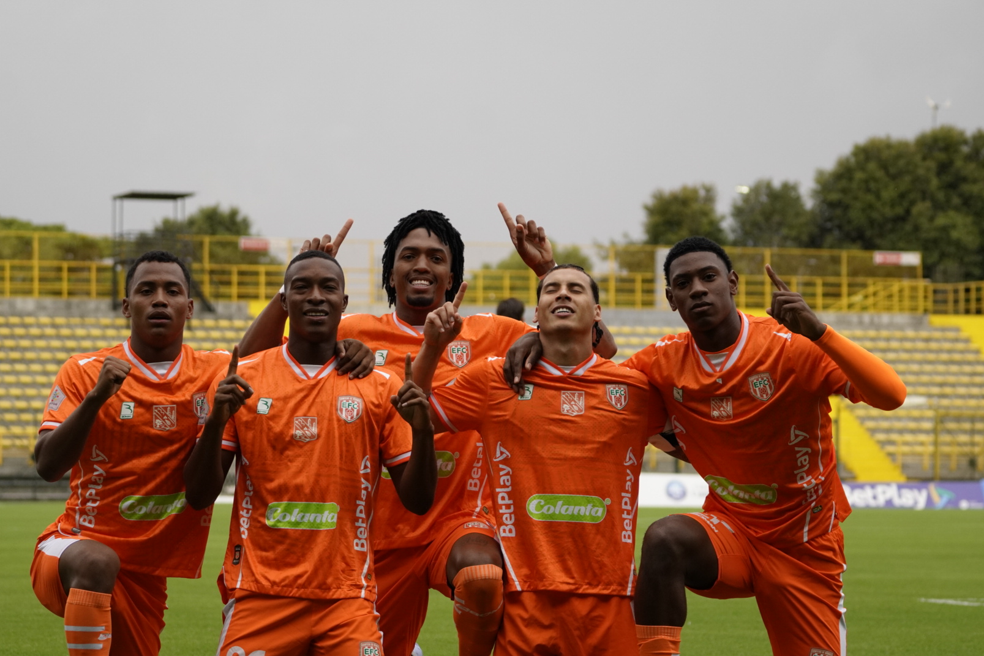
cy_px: 329
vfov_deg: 9.1
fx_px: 4127
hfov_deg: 13.6
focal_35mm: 151
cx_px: 490
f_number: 5
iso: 1000
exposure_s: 1/1000
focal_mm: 100
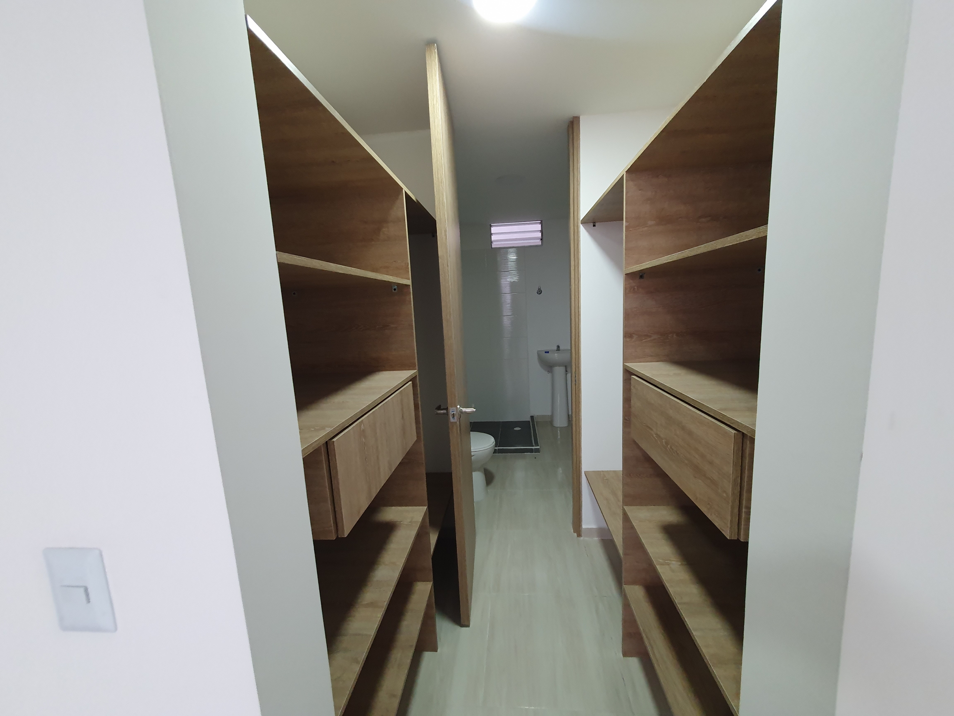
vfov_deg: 89.9
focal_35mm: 13
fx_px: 358
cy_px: 358
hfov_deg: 106.2
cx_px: 477
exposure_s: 1/60
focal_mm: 1.8
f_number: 2.2
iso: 250
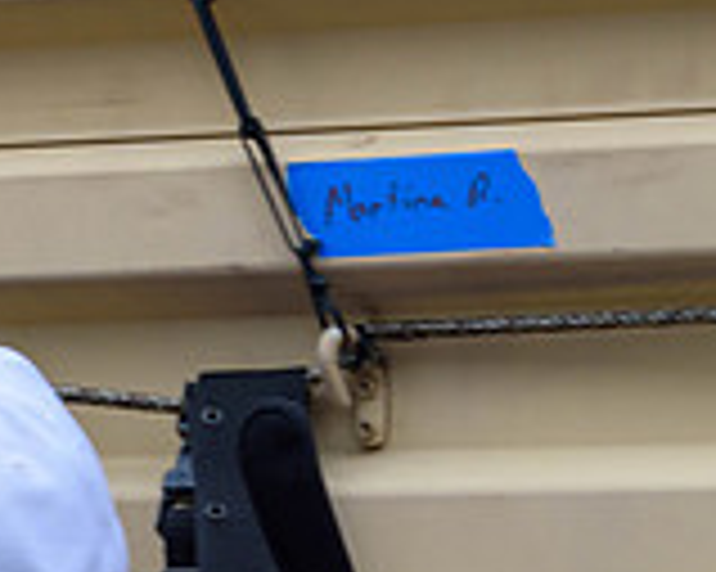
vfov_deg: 5.8
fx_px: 5654
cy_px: 714
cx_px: 297
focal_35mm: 267
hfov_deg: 7.2
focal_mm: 52
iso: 200
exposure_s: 1/250
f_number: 8
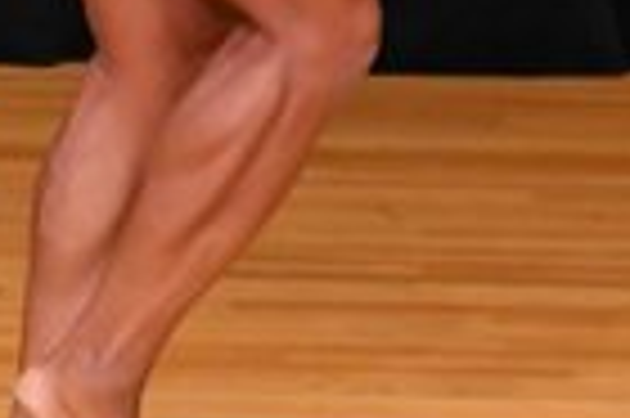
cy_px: -378
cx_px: -1055
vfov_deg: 1.0
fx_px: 24751
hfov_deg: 1.5
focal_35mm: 1416
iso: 3200
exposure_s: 1/400
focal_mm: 170
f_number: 5.6
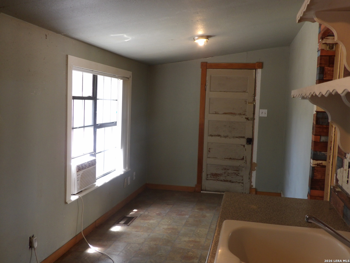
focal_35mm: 33
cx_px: 175
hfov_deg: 55.4
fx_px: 334
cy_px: 132
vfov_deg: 42.9
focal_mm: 5.9
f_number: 3.6
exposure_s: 1/29
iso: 200
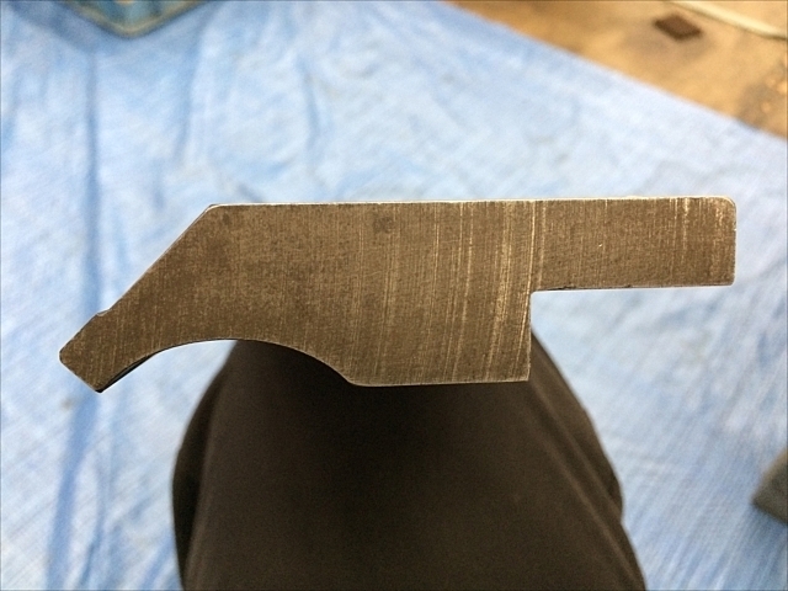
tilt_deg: -48.9
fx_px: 660
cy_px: 296
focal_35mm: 29
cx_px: 394
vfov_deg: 48.2
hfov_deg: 61.7
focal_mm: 4.15
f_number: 2.2
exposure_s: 1/30
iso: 160
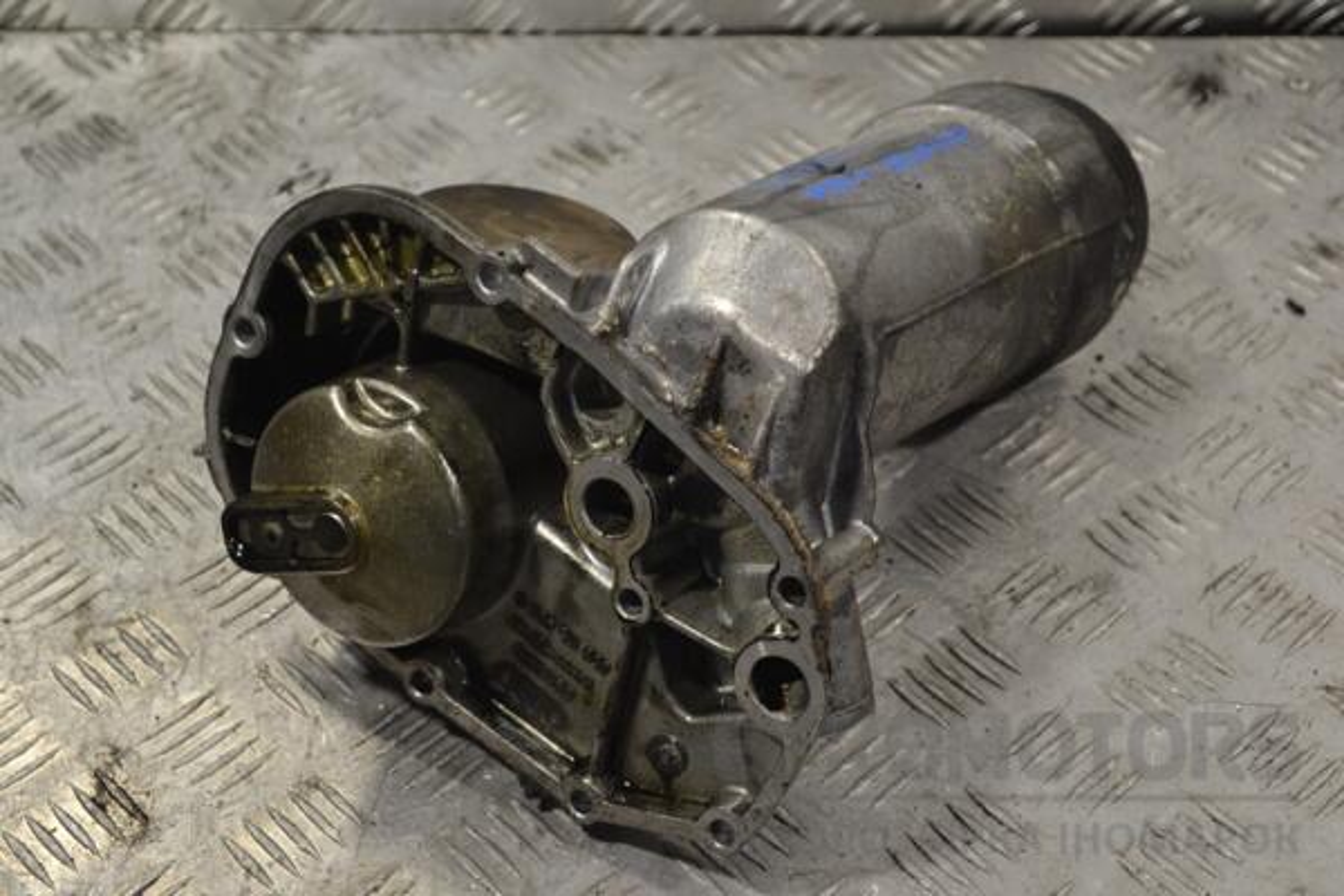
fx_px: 2576
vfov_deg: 19.7
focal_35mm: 69
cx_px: 672
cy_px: 448
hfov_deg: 29.2
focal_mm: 46
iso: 400
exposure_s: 1/100
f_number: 5.3
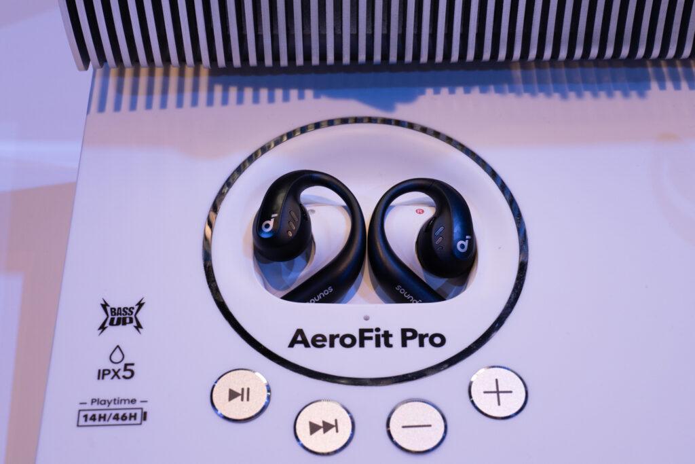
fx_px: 1100
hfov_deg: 35.0
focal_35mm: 57
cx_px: 348
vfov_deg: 23.8
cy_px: 232
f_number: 11
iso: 2500
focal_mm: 57
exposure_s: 1/80
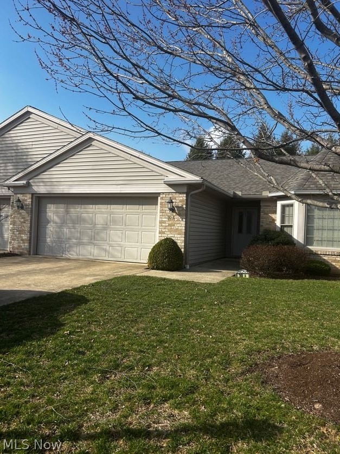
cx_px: 170
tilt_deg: +1.4
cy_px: 227
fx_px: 340
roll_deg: -2.5
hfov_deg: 53.1
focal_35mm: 26
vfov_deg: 67.3
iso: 50
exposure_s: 1/3460
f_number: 1.5
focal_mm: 5.7
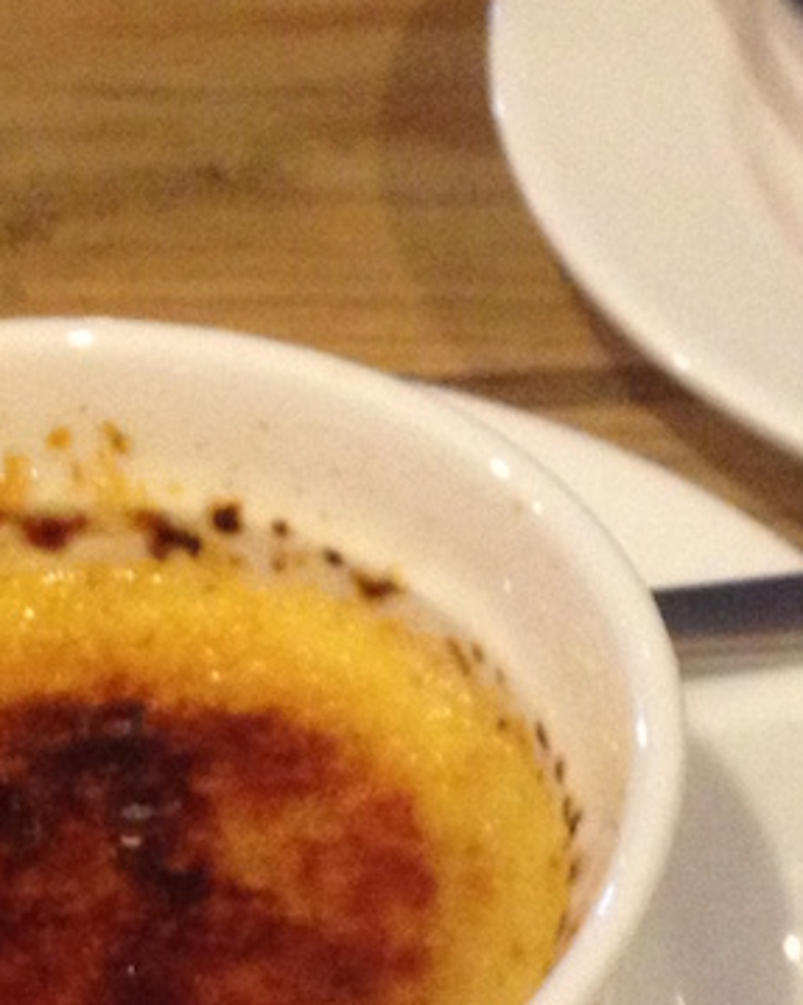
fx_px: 4072
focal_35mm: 137
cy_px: 675
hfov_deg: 11.2
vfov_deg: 14.0
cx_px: 708
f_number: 2.4
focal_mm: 4.28
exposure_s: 1/20
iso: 320
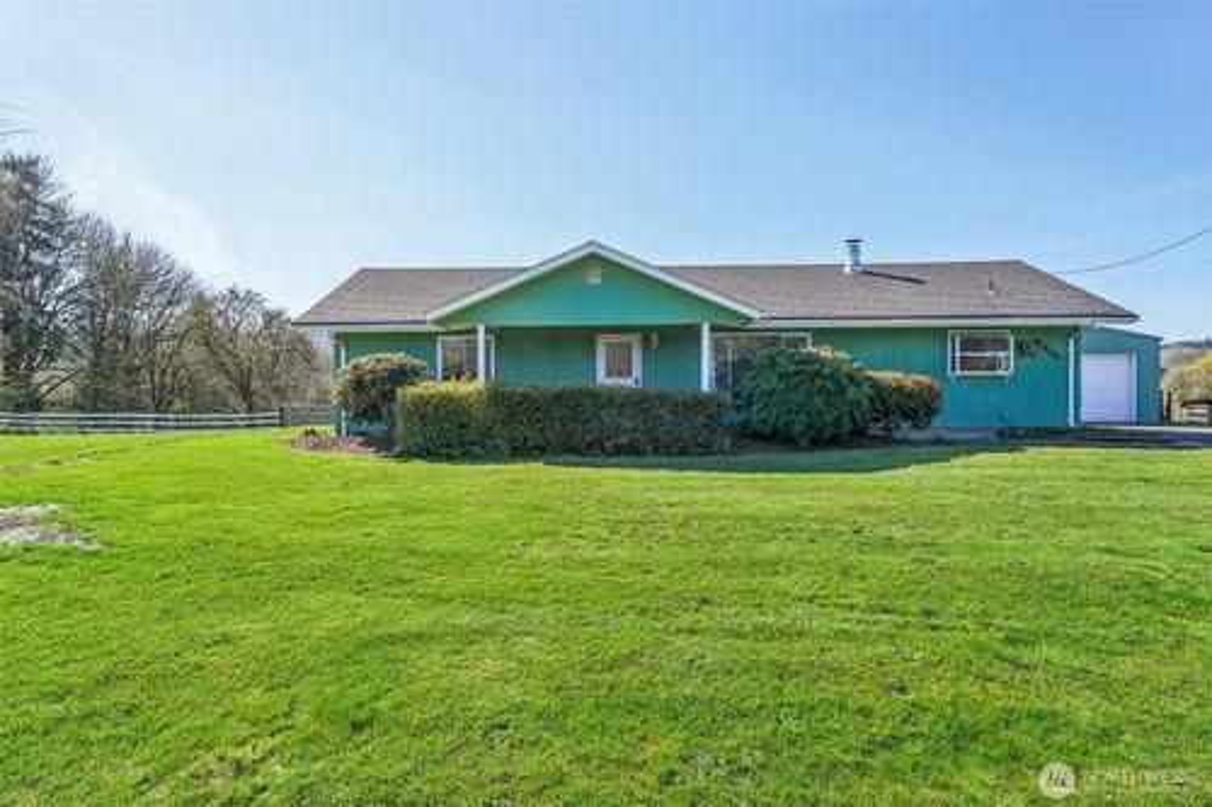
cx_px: 606
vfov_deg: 59.5
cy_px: 404
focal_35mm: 21
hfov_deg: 81.2
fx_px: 707
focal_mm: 21
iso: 400
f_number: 8
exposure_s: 1/640
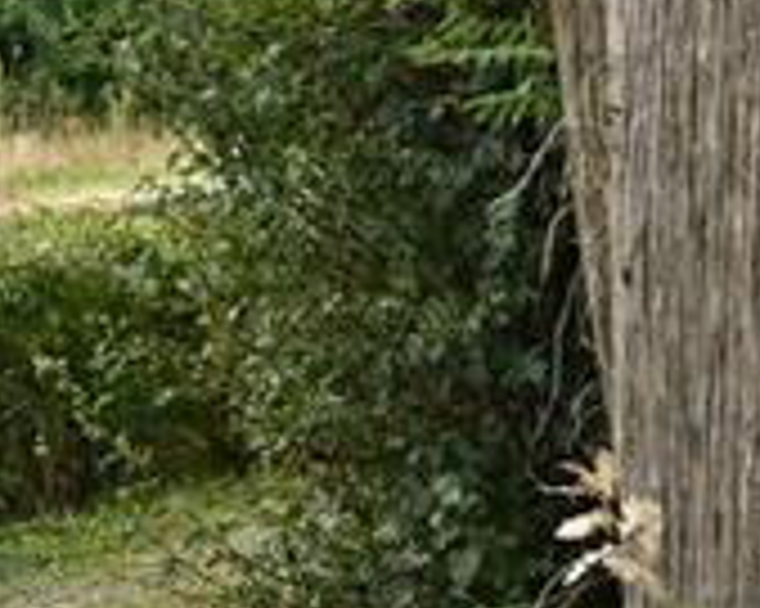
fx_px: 8677
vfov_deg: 4.0
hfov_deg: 5.0
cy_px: 196
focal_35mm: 386
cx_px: -369
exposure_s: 1/320
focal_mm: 70
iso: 400
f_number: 5
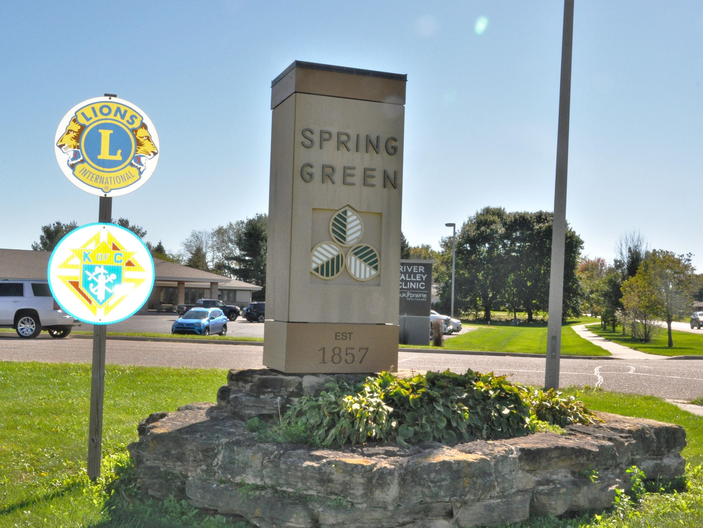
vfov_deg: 34.7
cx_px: 372
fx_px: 844
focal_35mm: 42
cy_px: 268
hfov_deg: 45.2
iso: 800
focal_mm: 25
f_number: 25
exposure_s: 1/200
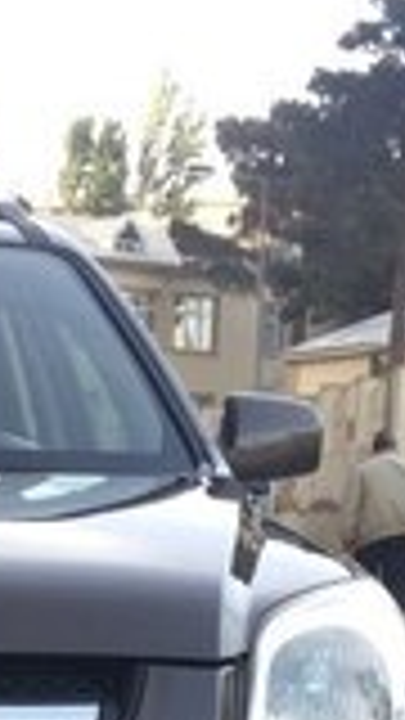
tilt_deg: -9.1
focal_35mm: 98
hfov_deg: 11.7
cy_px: 860
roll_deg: +2.9
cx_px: -238
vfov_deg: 20.4
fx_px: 1871
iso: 32
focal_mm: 4.15
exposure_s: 1/129
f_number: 2.2
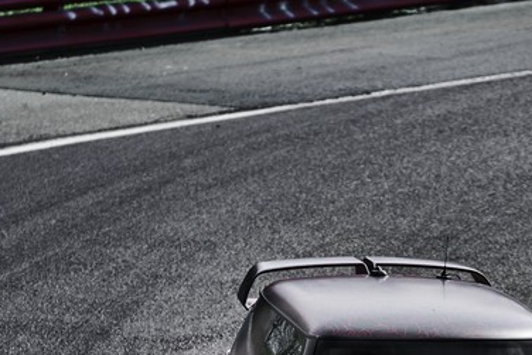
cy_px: 388
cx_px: 484
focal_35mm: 544
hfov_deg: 3.8
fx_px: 8042
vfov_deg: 2.5
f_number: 3.5
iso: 400
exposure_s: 1/3200
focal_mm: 200
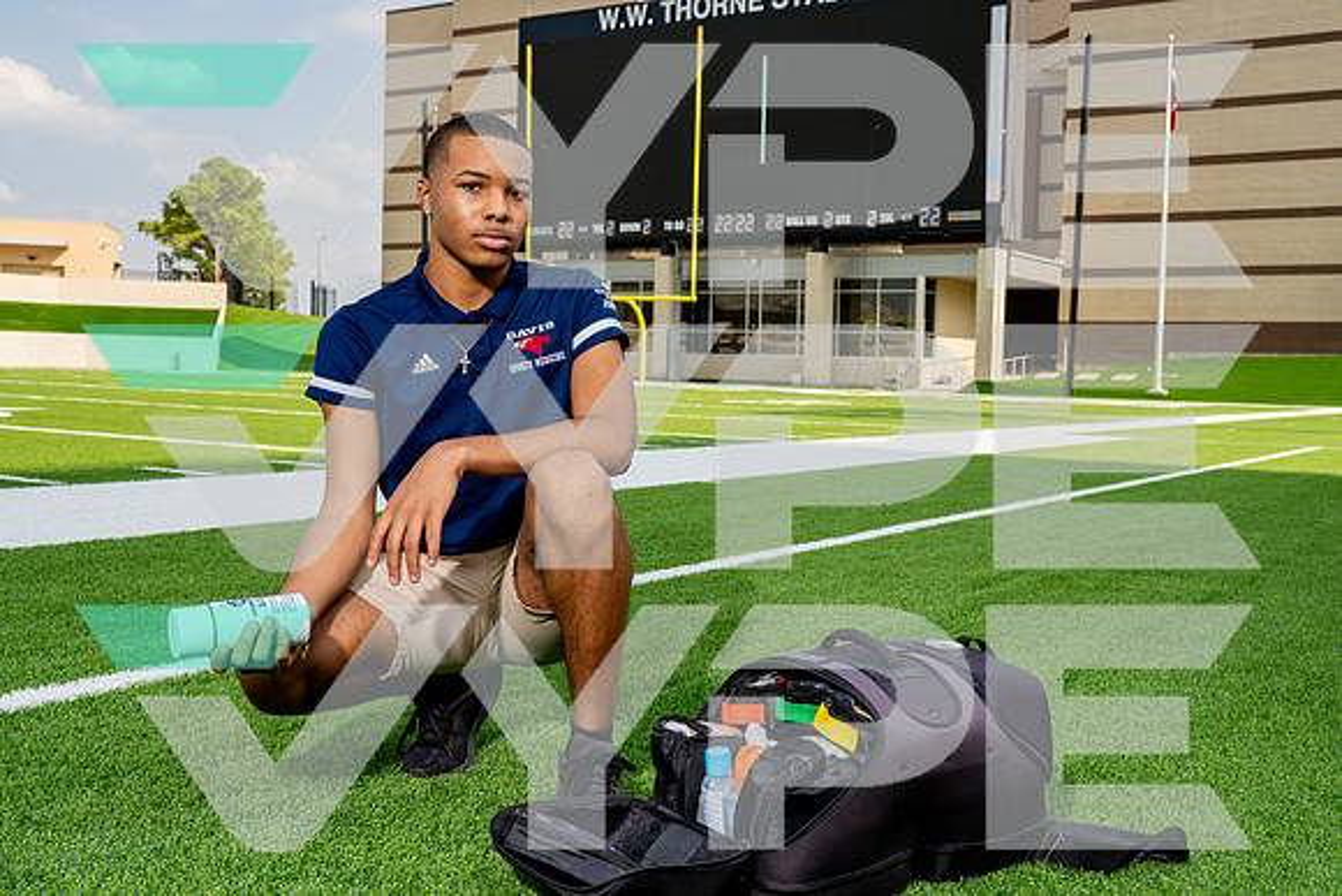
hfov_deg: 49.2
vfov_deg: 34.0
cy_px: 448
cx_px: 671
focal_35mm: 39
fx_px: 1465
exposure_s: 1/250
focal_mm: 34
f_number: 8
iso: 100
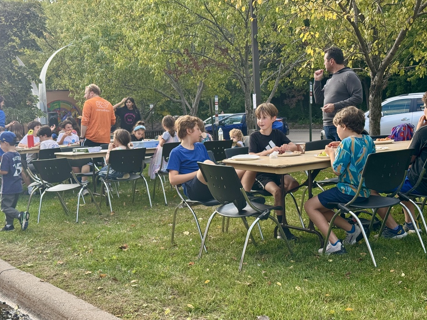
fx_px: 642
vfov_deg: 28.0
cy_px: 157
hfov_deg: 36.8
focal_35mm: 52
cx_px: 196
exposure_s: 1/372
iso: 64
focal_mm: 6.76
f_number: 1.78
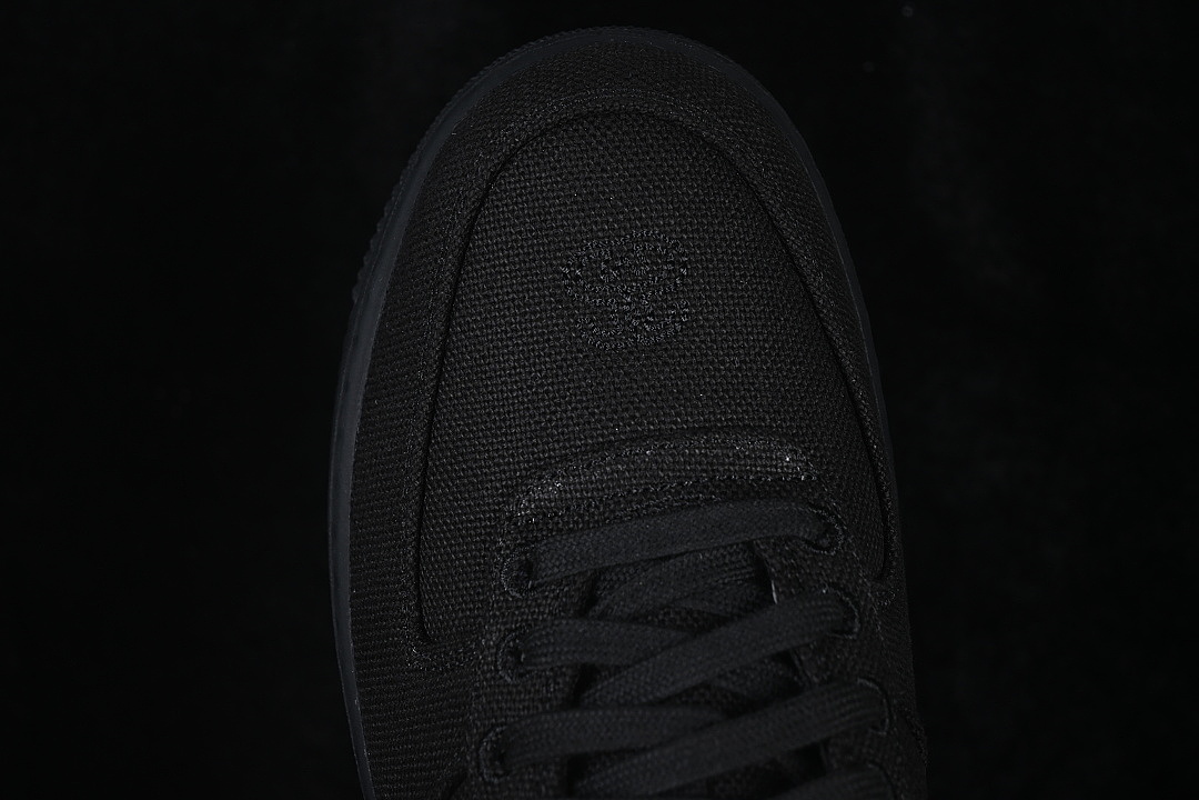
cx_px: 600
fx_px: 2498
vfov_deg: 18.2
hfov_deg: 27.0
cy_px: 400
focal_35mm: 75
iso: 160
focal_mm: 50
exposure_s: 1/50
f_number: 6.3
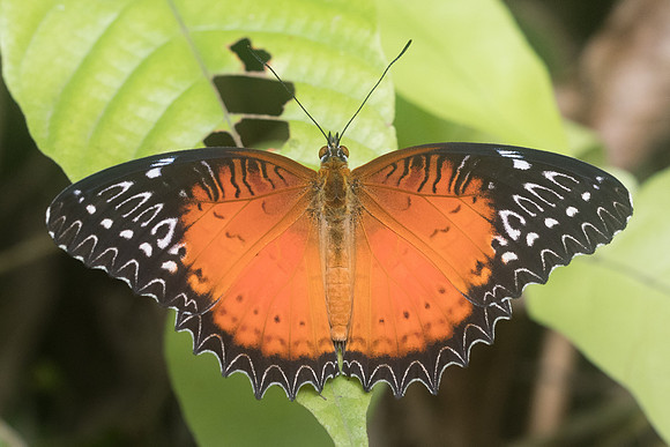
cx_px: 401
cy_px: 260
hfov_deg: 6.7
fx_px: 5700
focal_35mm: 306
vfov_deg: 4.5
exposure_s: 1/400
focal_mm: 150
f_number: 7.1
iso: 1250
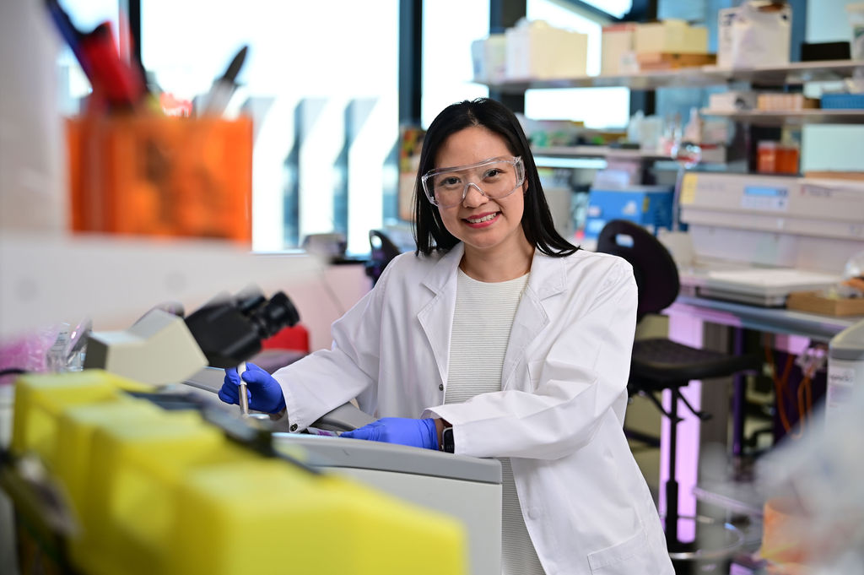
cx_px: 432
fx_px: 1367
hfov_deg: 35.1
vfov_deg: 23.7
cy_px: 288
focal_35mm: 57
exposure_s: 1/200
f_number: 2.8
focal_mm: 57
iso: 200
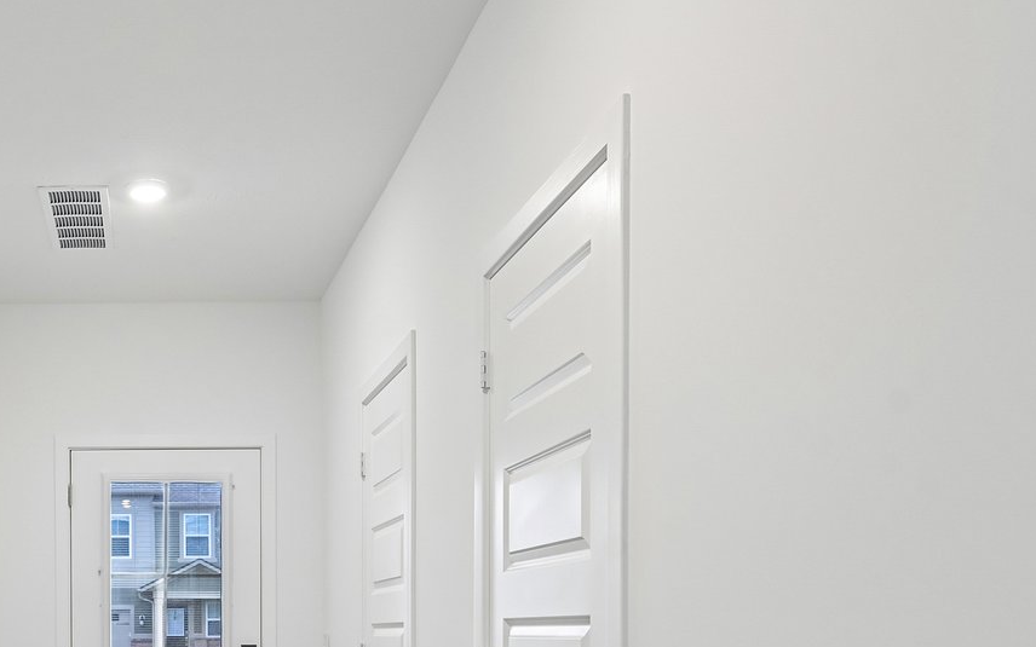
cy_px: 629
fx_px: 1101
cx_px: 139
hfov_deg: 46.4
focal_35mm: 39
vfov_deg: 30.7
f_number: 8
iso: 320
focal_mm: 16
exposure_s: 1/15
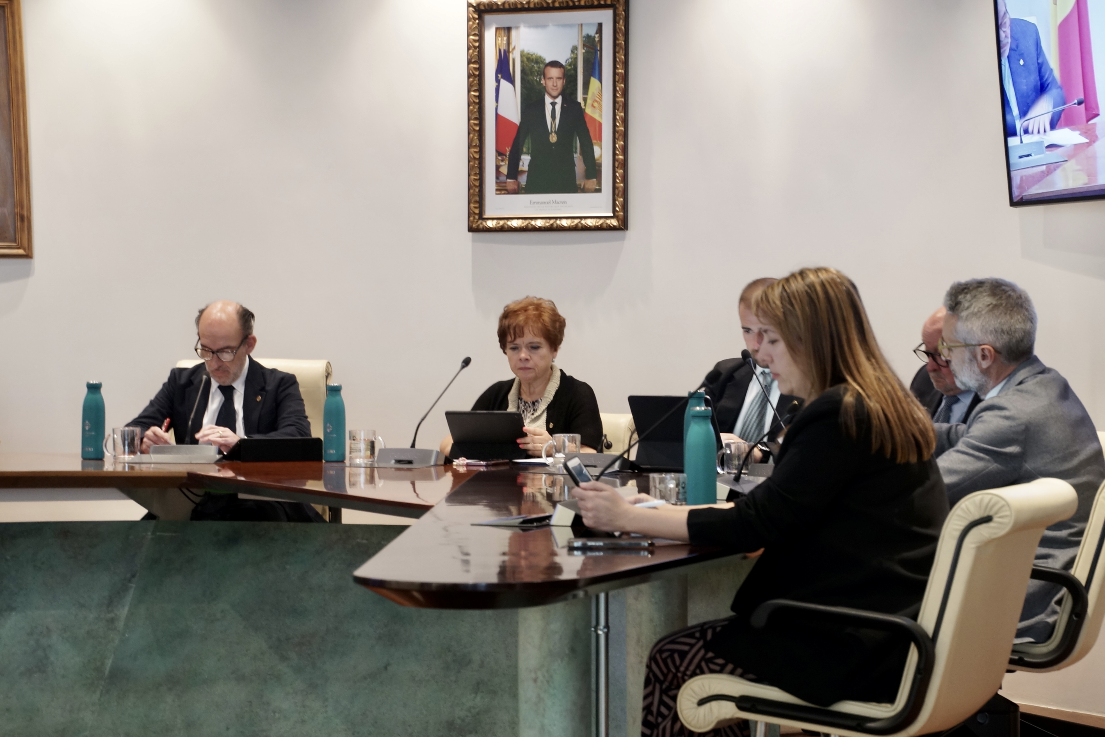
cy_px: 368
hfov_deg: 22.6
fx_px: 2762
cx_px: 552
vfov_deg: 15.2
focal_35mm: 90
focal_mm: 60
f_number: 5
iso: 640
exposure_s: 1/8
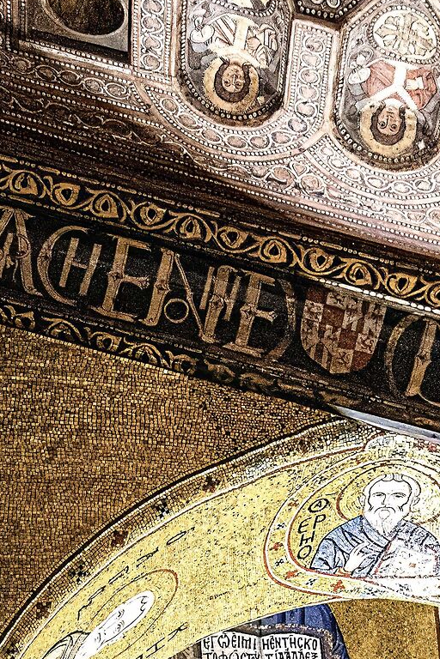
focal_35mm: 197
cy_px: 632
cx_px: 109
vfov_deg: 10.4
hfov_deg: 7.0
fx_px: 3611
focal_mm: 63
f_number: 8
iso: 8000
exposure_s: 1/80
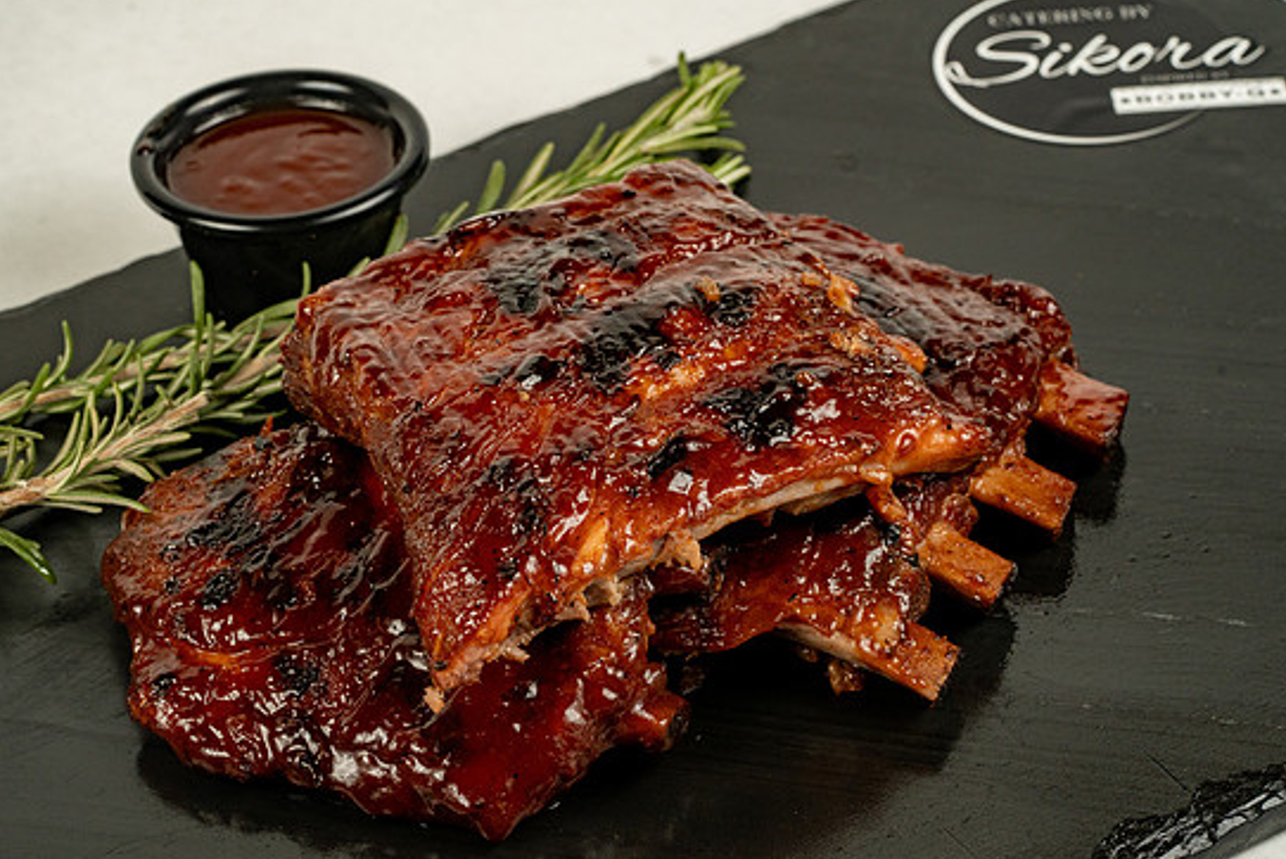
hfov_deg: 20.0
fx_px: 3645
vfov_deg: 13.4
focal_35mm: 102
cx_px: 583
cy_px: 399
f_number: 11
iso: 800
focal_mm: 90
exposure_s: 1/200
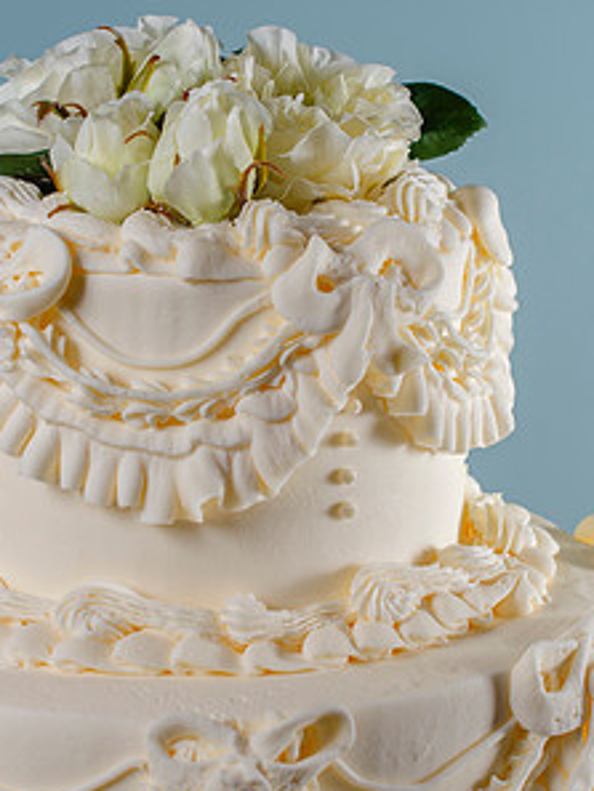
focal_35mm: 121
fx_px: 2766
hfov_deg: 12.2
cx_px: 186
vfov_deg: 16.3
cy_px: 414
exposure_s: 1/200
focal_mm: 50
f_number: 5
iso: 200
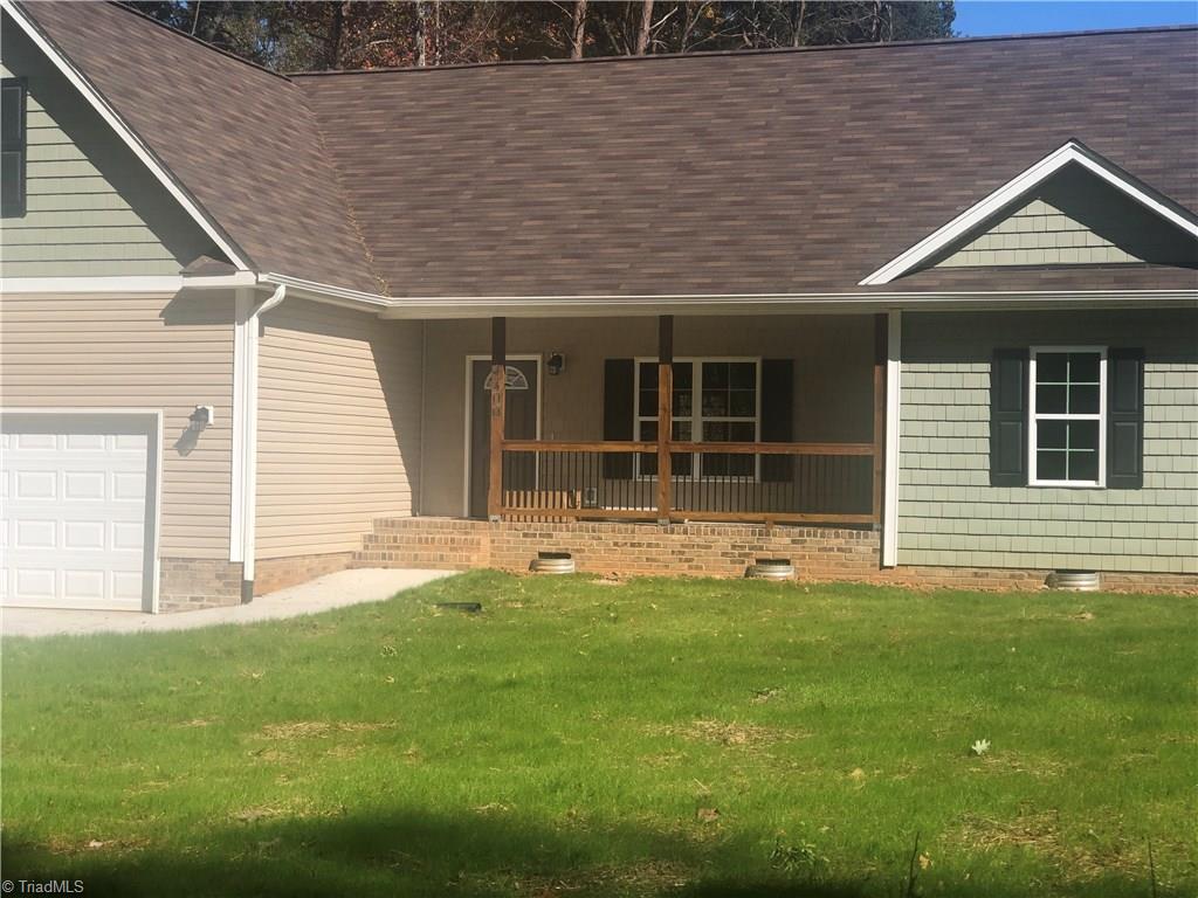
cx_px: 599
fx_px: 1973
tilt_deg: +2.8
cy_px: 449
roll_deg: -2.3
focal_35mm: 57
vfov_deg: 25.7
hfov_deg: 33.8
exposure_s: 1/771
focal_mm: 6.6
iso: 20
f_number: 2.8
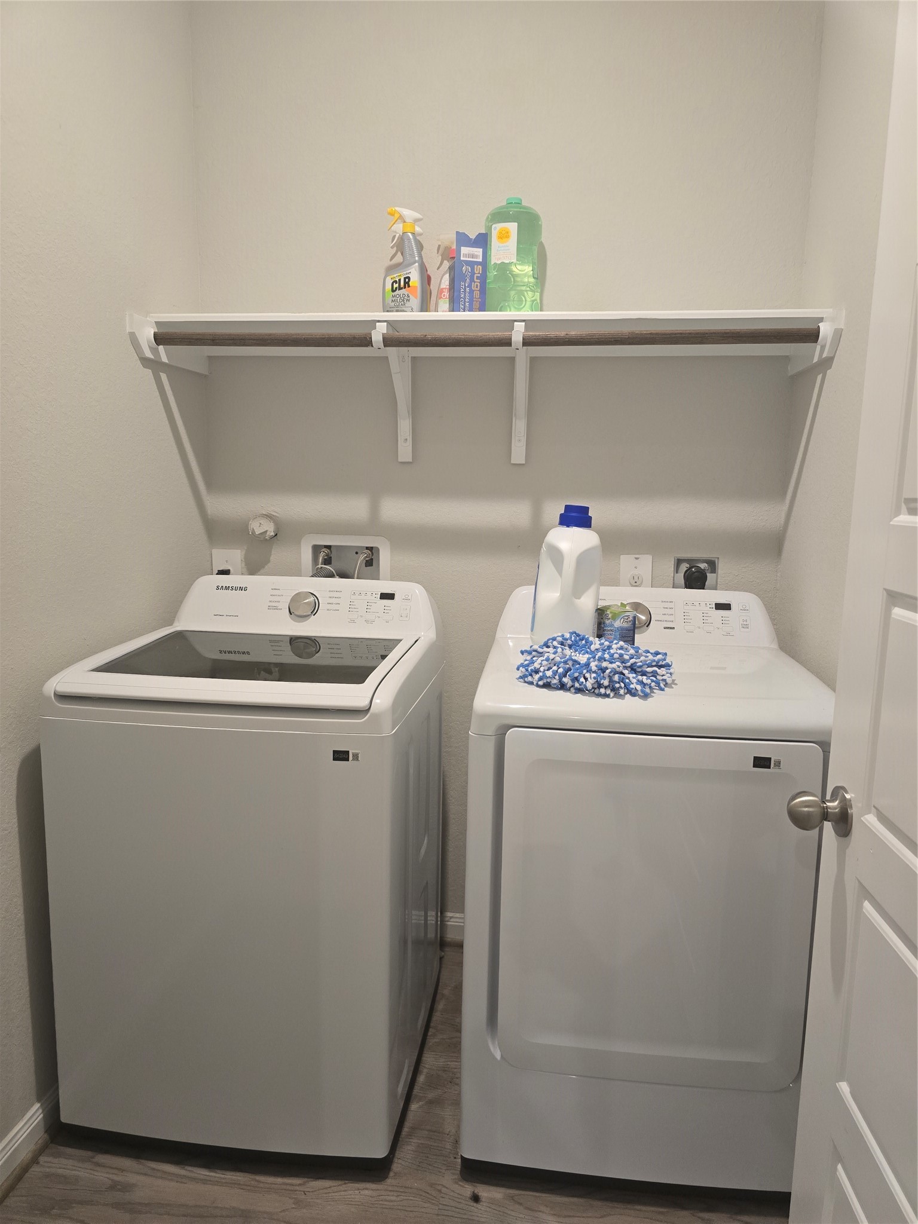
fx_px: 813
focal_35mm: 23
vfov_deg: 73.9
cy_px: 612
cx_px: 459
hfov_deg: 58.9
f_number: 1.7
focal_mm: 6.3
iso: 400
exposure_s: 1/120
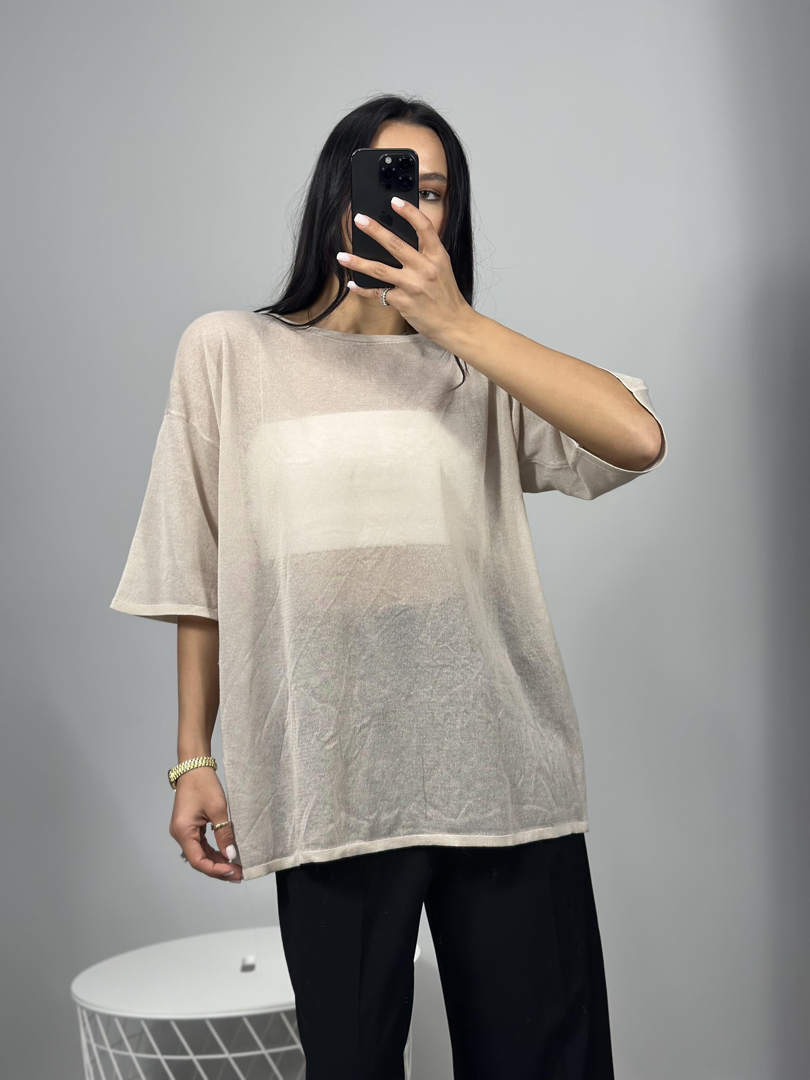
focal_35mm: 48
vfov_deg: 39.7
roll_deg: +3.8
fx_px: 1498
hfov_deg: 30.3
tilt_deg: -30.9
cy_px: 540
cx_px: 405
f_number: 1.78
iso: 80
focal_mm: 6.86
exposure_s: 1/100
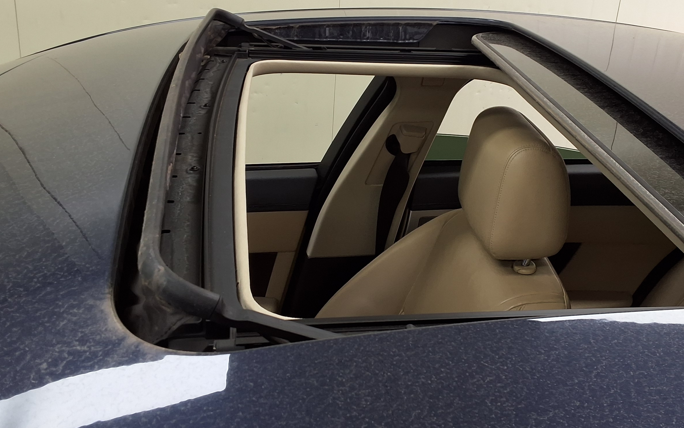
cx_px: 406
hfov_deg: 48.0
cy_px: 154
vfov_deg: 31.1
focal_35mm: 41
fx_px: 764
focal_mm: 2.91
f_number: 1.9
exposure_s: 1/60
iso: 40
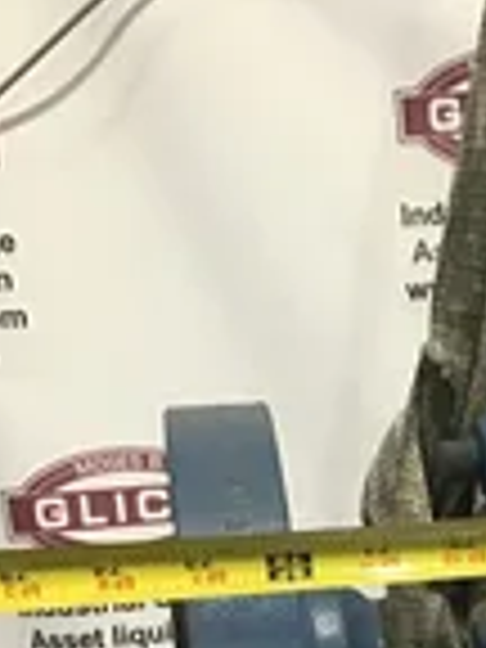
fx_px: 1610
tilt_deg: -11.0
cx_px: 531
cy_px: 747
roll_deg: +4.3
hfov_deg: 16.7
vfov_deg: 21.4
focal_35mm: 86
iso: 200
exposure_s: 1/24
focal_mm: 3.3
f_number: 2.4
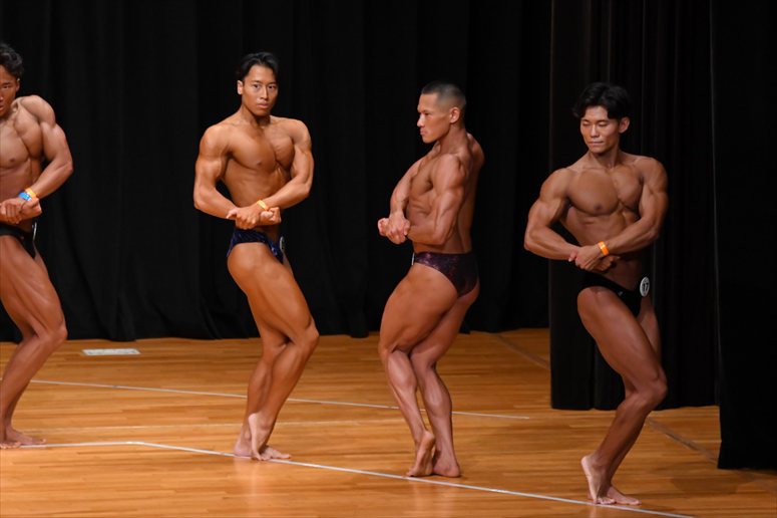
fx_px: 5825
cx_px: 388
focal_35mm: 270
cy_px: 259
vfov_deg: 5.1
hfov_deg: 7.6
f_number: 5.6
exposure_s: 1/400
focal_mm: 180
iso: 4000
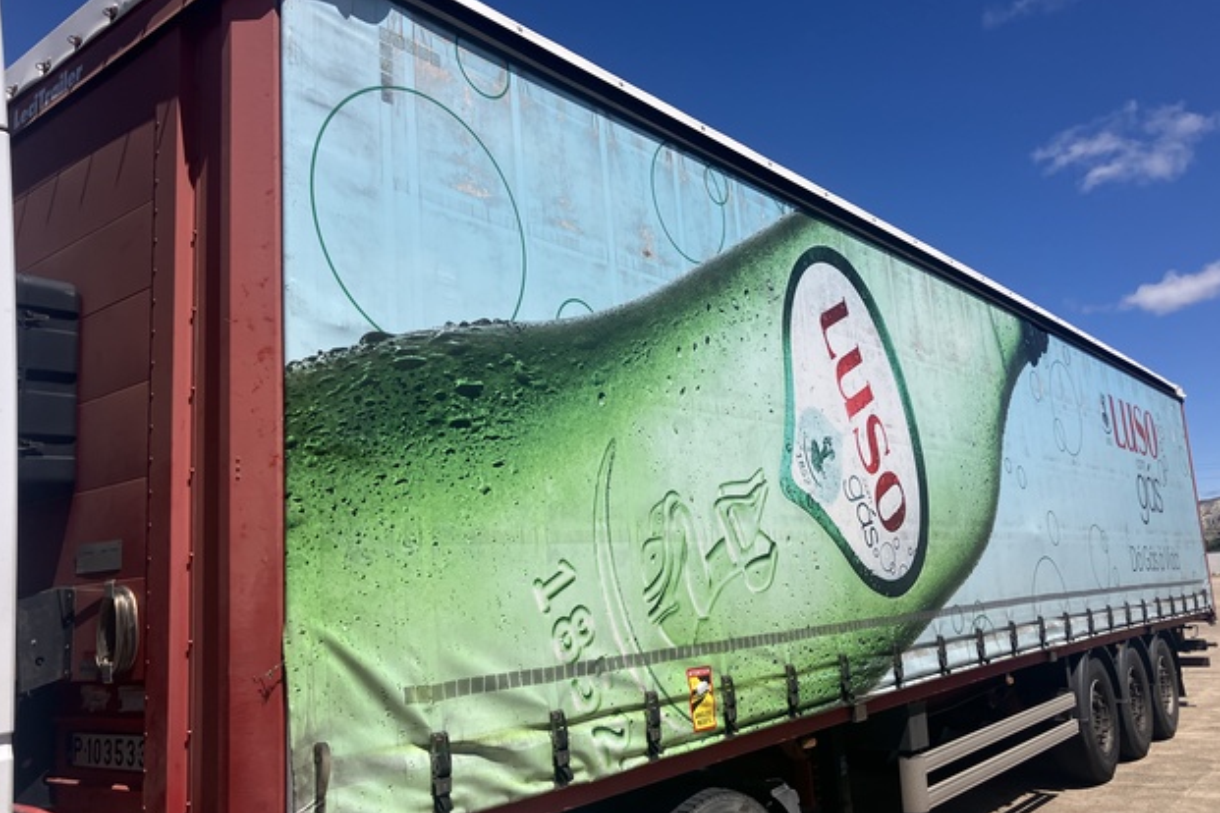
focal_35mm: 30
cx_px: 615
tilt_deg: +11.1
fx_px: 1017
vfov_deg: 43.6
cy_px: 405
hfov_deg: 61.9
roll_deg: +3.8
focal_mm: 3.99
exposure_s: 1/4049
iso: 32
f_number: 1.8
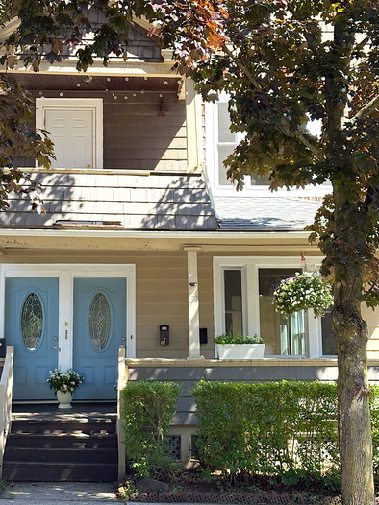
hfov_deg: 22.2
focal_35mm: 66
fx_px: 964
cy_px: 224
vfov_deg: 29.4
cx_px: 156
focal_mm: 5.96
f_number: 1.6
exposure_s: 1/566
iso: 50
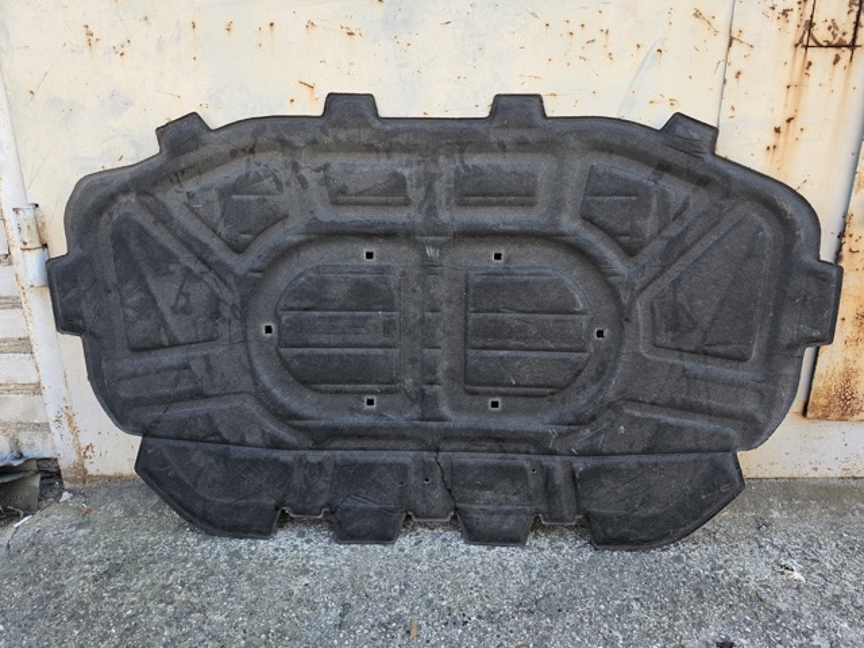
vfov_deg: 58.9
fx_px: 574
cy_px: 324
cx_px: 432
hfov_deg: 73.9
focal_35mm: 23
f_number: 1.7
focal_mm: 6.3
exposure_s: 1/180
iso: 40
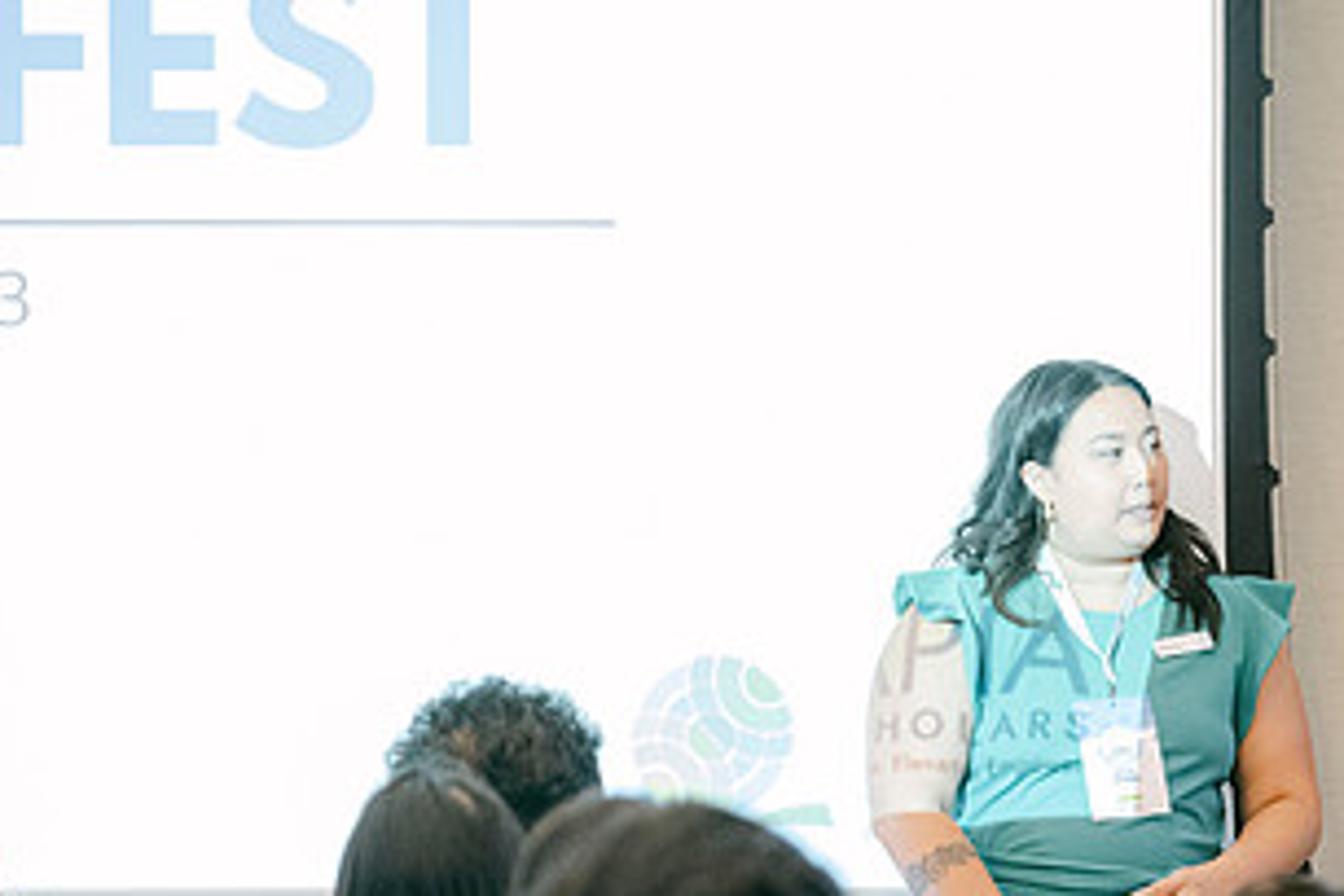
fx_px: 8922
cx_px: 1195
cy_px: 780
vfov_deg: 5.7
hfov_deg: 8.6
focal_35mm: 239
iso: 2500
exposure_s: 1/125
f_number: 2.8
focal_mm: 83.8
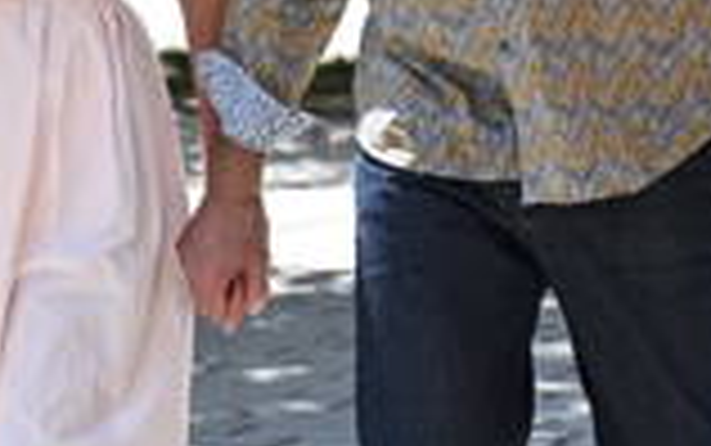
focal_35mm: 391
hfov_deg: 5.4
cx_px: 212
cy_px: 126
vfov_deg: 3.4
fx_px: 7582
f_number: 5
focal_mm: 88
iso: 800
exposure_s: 1/2000
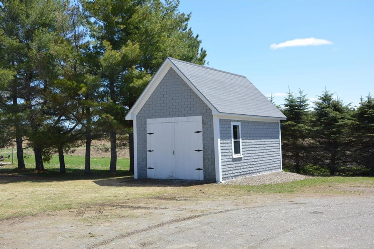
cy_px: 130
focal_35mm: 40
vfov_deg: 33.8
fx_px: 411
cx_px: 193
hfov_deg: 49.0
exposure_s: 1/250
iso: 125
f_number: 8
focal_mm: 25
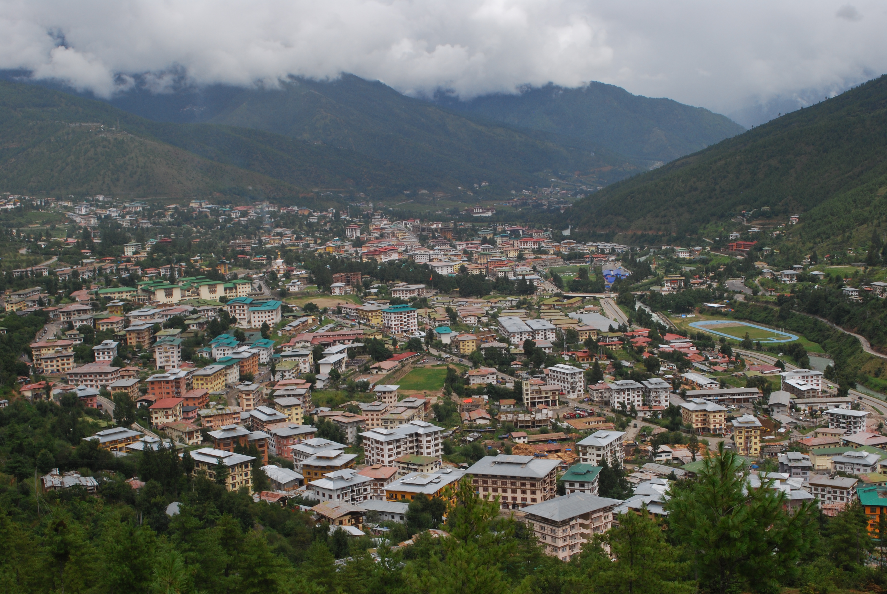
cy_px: 297
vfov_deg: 29.9
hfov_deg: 43.6
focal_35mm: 45
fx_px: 1110
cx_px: 444
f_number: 9
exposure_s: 1/320
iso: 200
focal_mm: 30
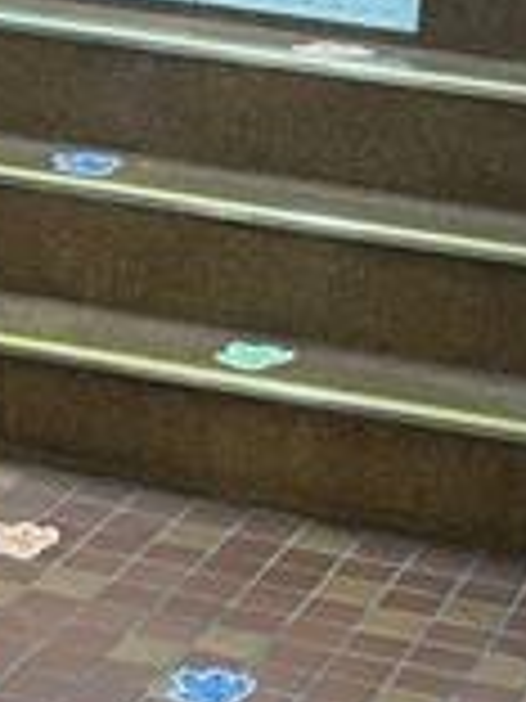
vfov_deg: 14.9
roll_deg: -6.2
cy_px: 1413
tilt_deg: -39.0
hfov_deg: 13.8
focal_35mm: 107
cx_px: 148
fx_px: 2168
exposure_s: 1/50
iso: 200
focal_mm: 4.2
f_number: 1.6
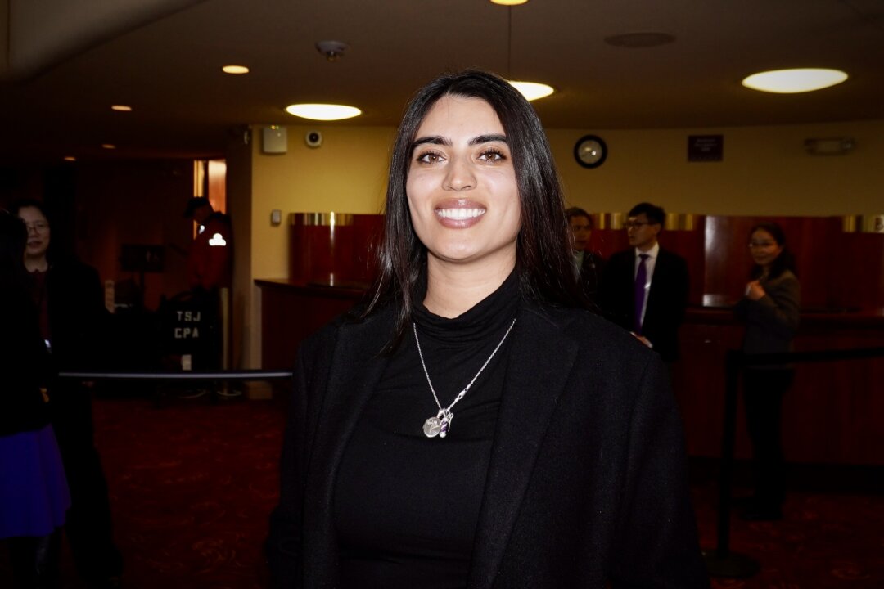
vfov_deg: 53.1
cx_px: 442
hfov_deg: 73.7
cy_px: 294
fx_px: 589
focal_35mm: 24
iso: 400
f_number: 3.5
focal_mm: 16
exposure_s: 1/60
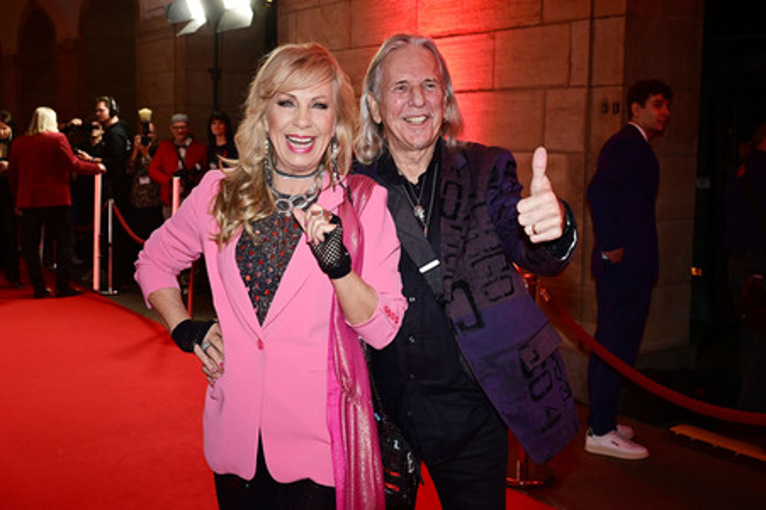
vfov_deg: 38.3
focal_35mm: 34
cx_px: 383
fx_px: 734
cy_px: 255
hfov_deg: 55.1
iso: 1250
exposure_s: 1/160
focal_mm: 34.5
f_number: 6.3
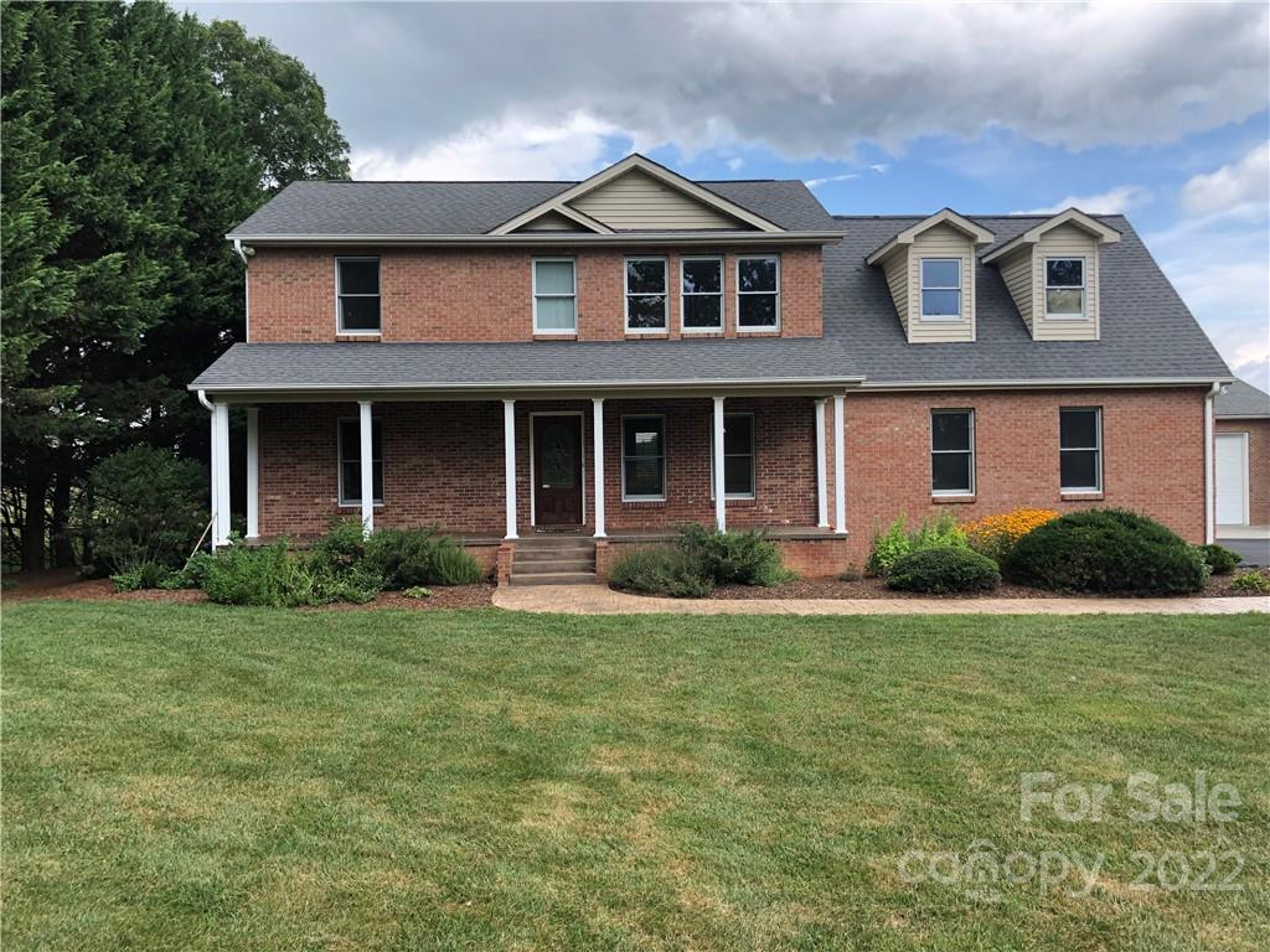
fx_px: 1027
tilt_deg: +0.0
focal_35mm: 28
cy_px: 476
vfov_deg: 49.7
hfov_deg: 63.4
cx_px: 635
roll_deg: +1.6
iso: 20
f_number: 1.8
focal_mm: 4
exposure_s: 1/552
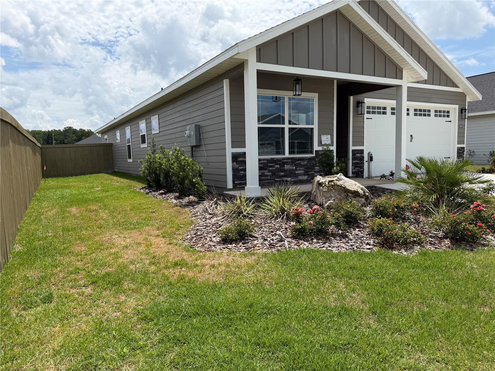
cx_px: 248
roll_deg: +2.2
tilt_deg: -6.3
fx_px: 343
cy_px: 186
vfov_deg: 56.8
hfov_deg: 71.6
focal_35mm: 24
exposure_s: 1/5319
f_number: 1.78
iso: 80
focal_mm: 6.76
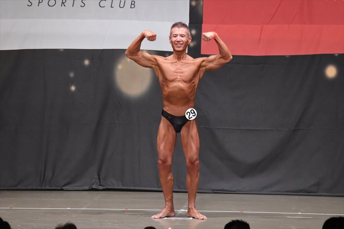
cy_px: 114
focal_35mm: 225
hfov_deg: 9.2
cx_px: 172
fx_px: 2149
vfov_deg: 6.1
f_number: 5.6
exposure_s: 1/400
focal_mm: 150
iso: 6400
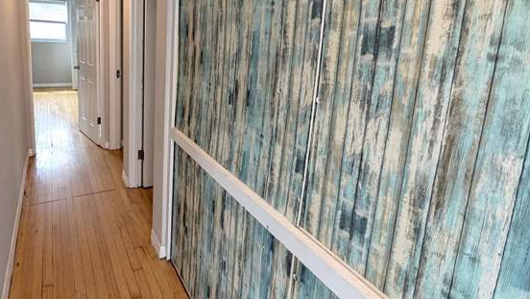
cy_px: 103
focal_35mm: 19
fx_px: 267
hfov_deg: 88.4
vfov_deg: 57.3
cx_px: 211
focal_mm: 2.02
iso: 42
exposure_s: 1/81.6
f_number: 1.7
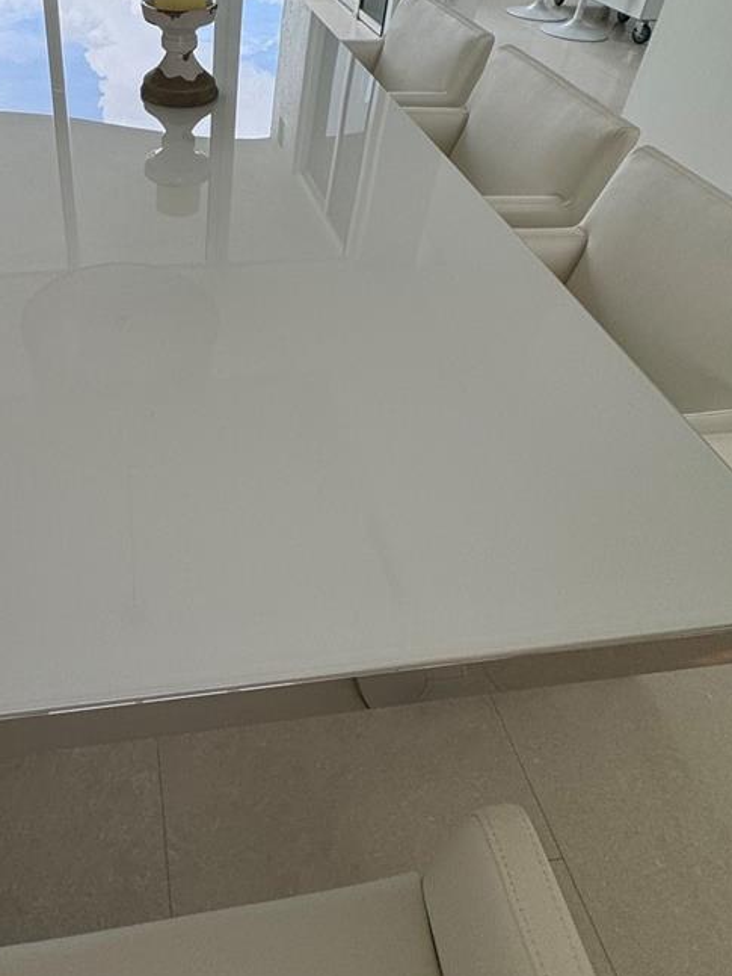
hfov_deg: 51.7
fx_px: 733
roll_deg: -2.3
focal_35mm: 26
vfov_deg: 64.5
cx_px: 220
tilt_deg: -34.1
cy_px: 284
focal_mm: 2.22
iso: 80
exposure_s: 1/120
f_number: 2.2
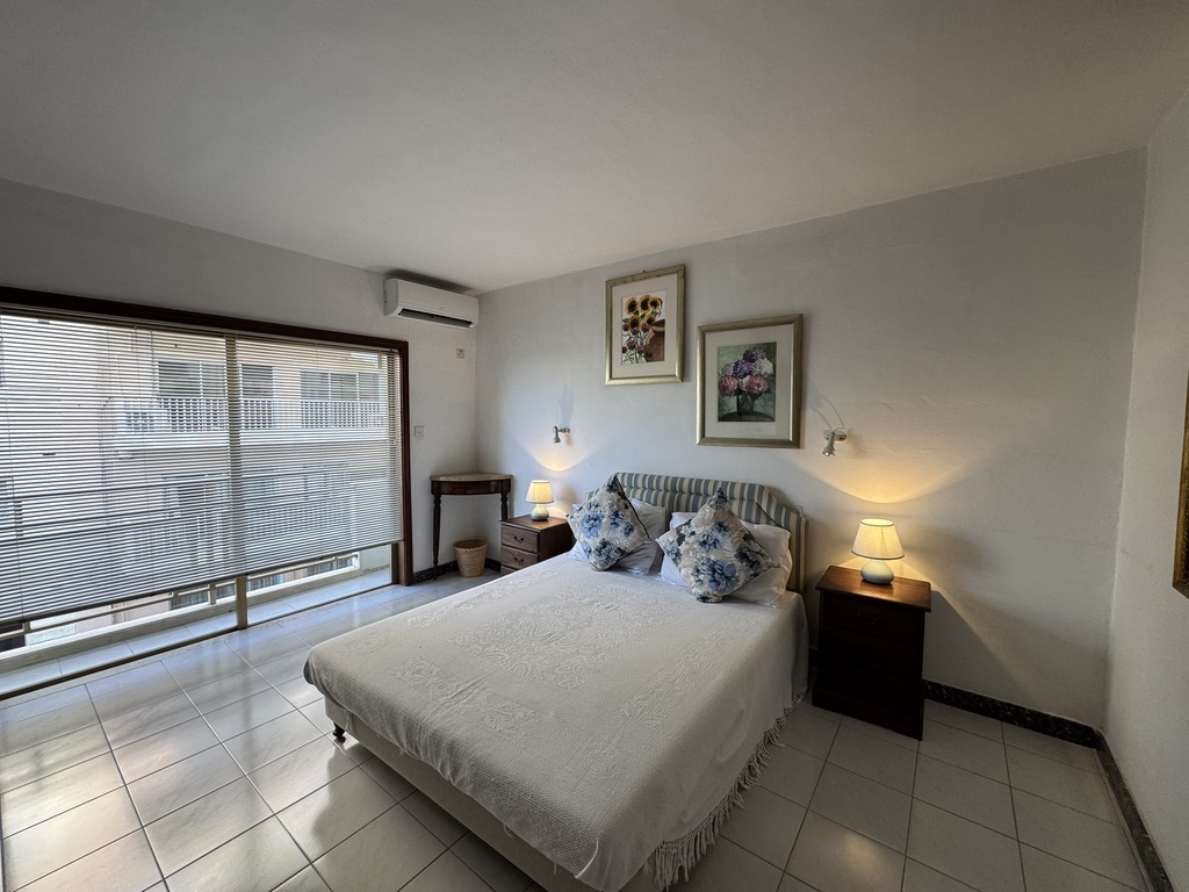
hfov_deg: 102.1
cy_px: 446
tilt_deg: -2.8
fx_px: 481
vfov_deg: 85.7
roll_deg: -1.3
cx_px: 594
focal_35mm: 14
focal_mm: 2.22
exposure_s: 1/100
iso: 125
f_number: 2.2
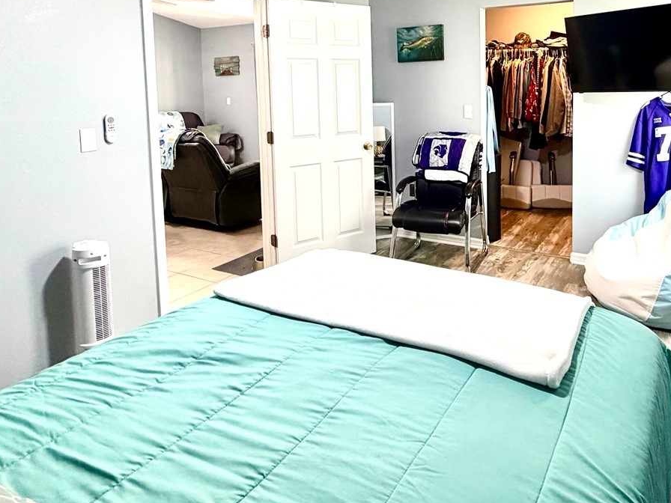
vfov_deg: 52.1
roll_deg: +1.1
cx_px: 437
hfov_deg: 67.8
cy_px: 115
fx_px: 485
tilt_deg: -3.2
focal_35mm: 25
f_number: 2.2
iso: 250
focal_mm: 2.22
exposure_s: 1/60
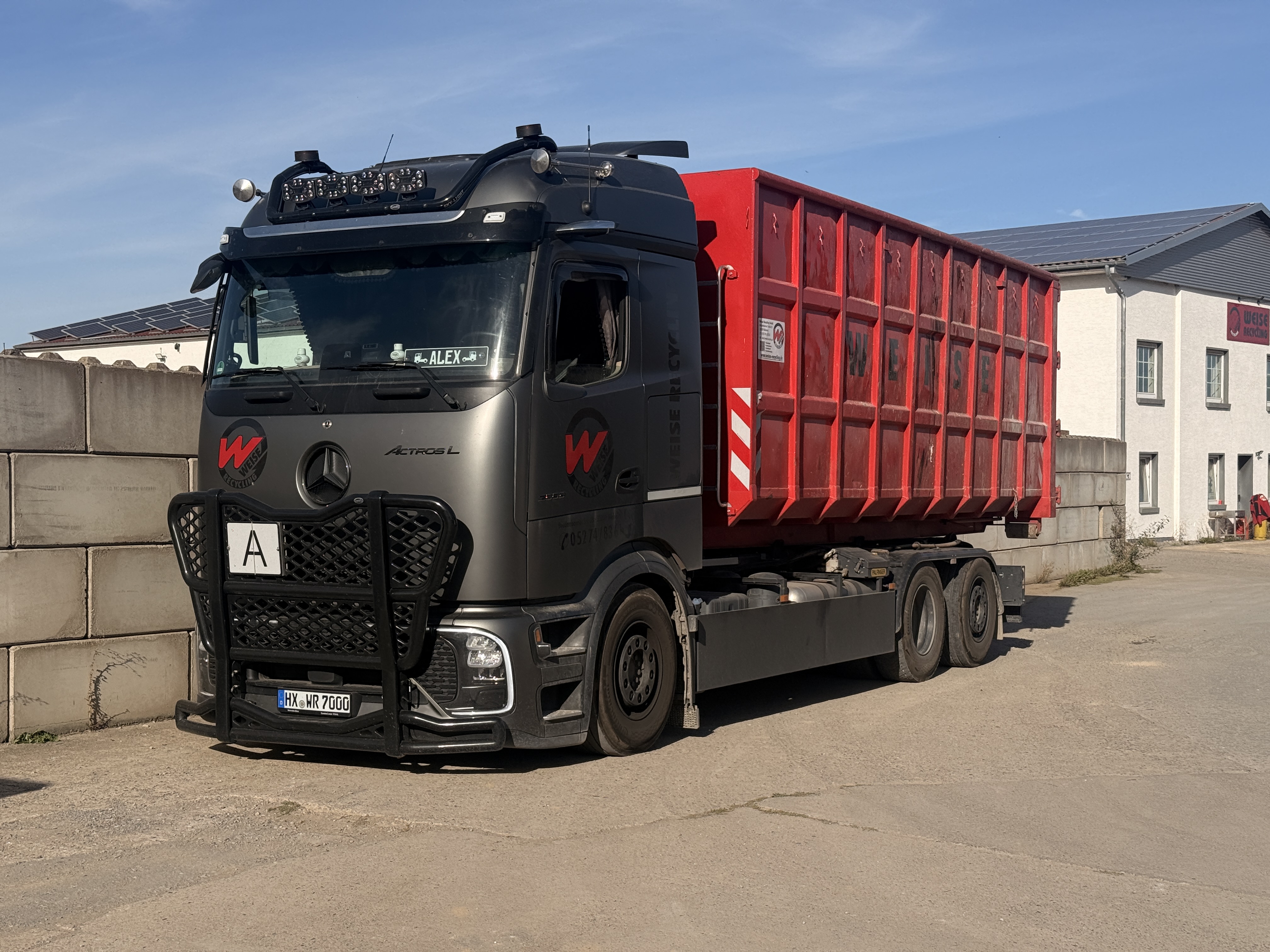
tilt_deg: +1.0
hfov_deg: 39.7
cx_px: 635
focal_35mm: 48
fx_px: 1761
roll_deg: +0.3
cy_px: 476
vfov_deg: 30.3
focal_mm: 6.76
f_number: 1.78
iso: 80
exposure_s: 1/8772
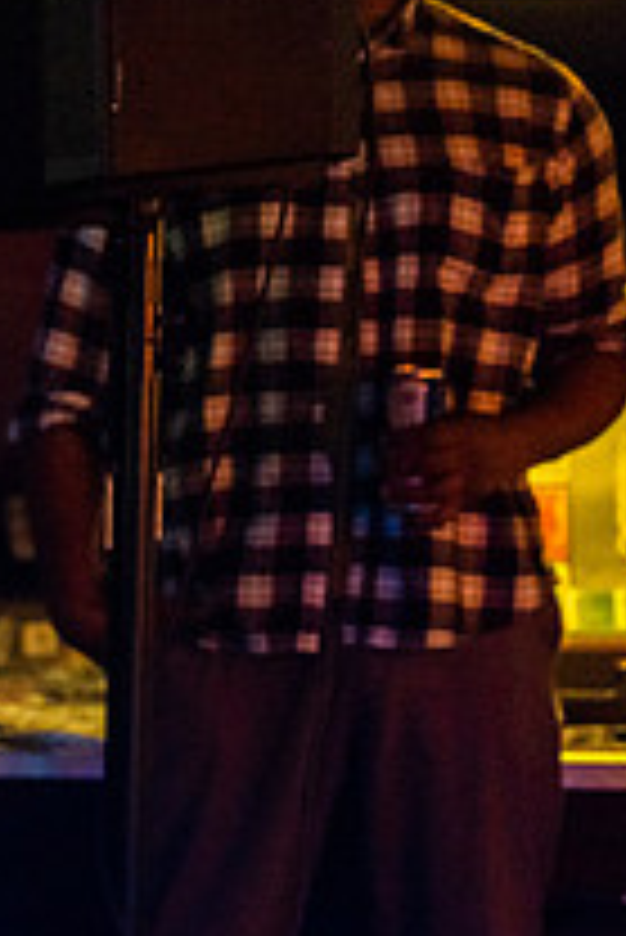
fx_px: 5833
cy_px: 917
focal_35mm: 224
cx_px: -600
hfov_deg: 6.0
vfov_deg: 9.1
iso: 3200
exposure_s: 1/200
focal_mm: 70
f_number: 2.8
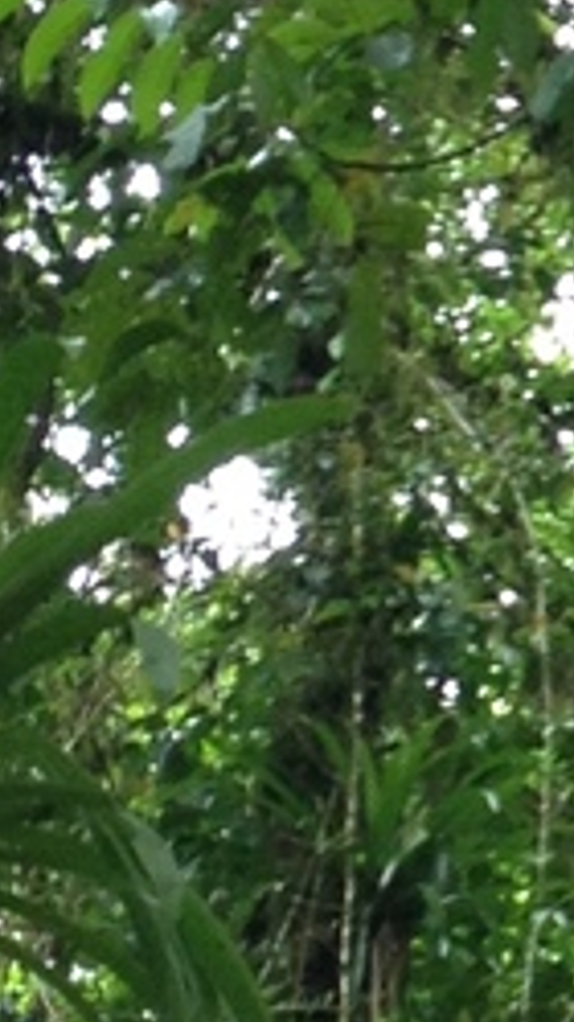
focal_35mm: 245
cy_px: 415
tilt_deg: +34.2
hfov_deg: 4.8
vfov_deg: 8.8
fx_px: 6631
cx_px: 1496
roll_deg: -1.2
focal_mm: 4.28
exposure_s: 1/120
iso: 64
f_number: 2.4
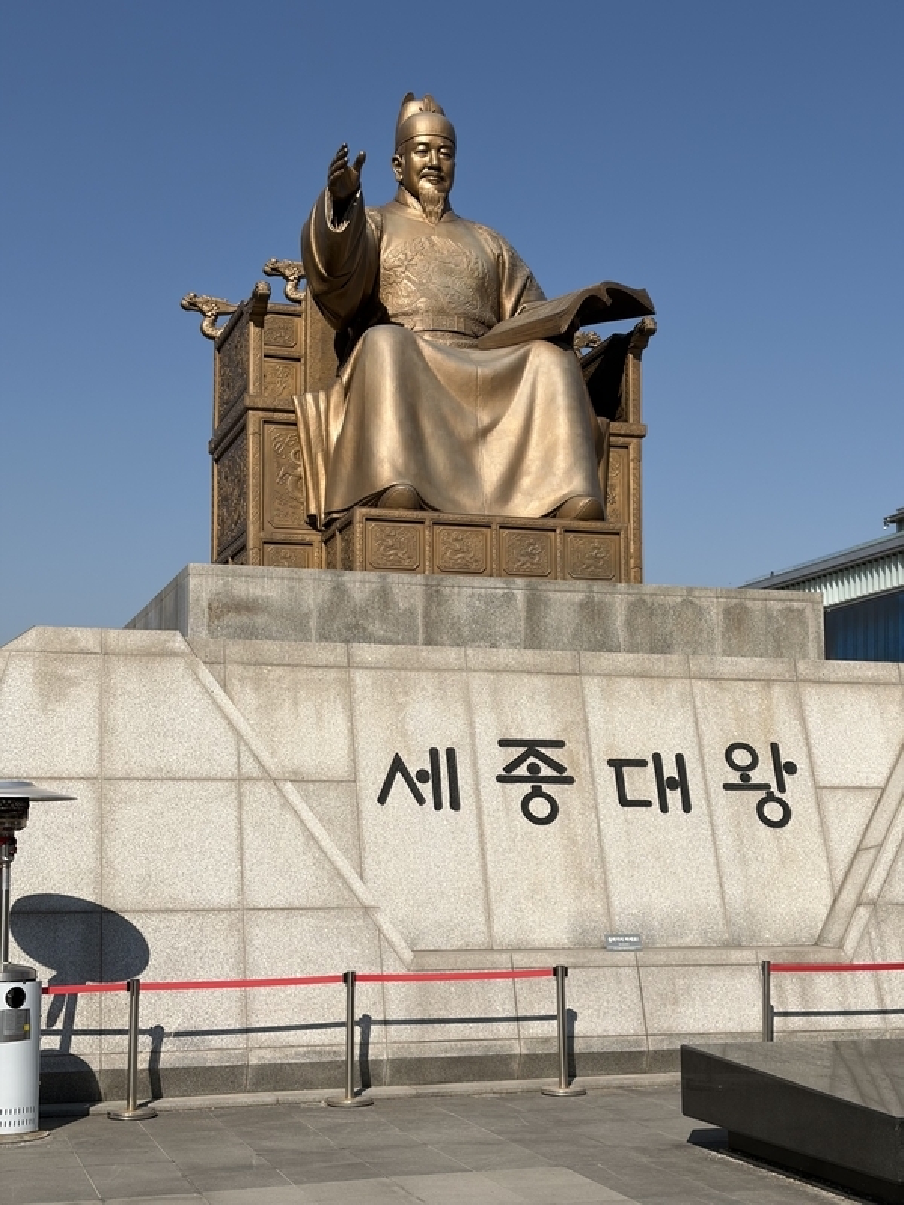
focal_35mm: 52
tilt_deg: +7.5
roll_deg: -0.4
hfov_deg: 28.0
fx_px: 1811
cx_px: 452
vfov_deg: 36.8
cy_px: 602
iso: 32
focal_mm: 5.96
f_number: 1.6
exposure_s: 1/5348
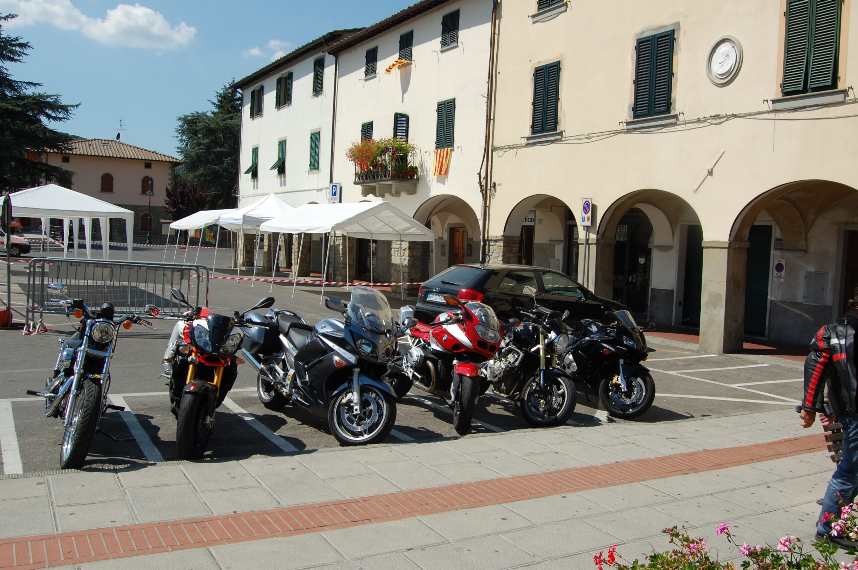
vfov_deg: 43.5
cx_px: 429
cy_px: 285
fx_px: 714
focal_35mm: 30
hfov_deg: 62.0
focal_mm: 20
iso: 200
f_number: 9
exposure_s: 1/320
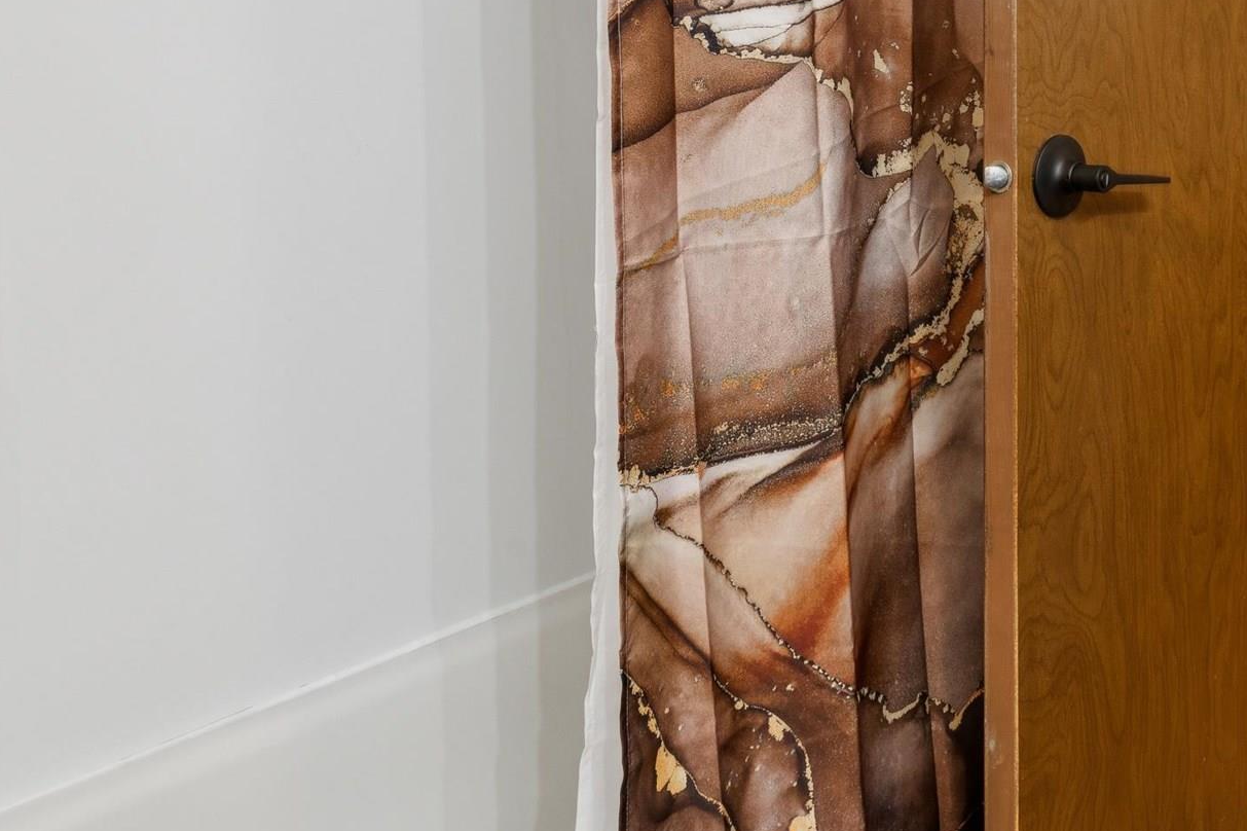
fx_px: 1386
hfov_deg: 43.1
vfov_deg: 31.0
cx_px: 1182
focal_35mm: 40
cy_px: 6
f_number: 13
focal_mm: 15.8
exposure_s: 1/2
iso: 400
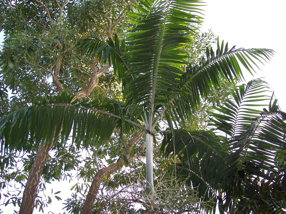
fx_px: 322
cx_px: 143
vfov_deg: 36.8
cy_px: 107
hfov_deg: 47.9
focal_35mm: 39
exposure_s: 1/90
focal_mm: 8
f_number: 3.4
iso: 100
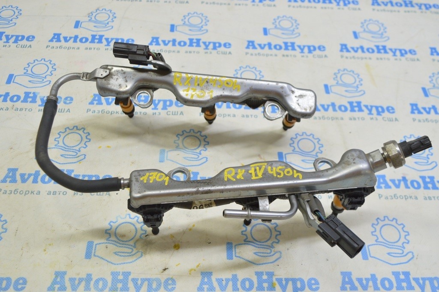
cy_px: 146
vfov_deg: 36.8
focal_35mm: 36
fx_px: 439
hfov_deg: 53.2
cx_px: 220
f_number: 5.6
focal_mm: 24
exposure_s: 1/25
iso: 400
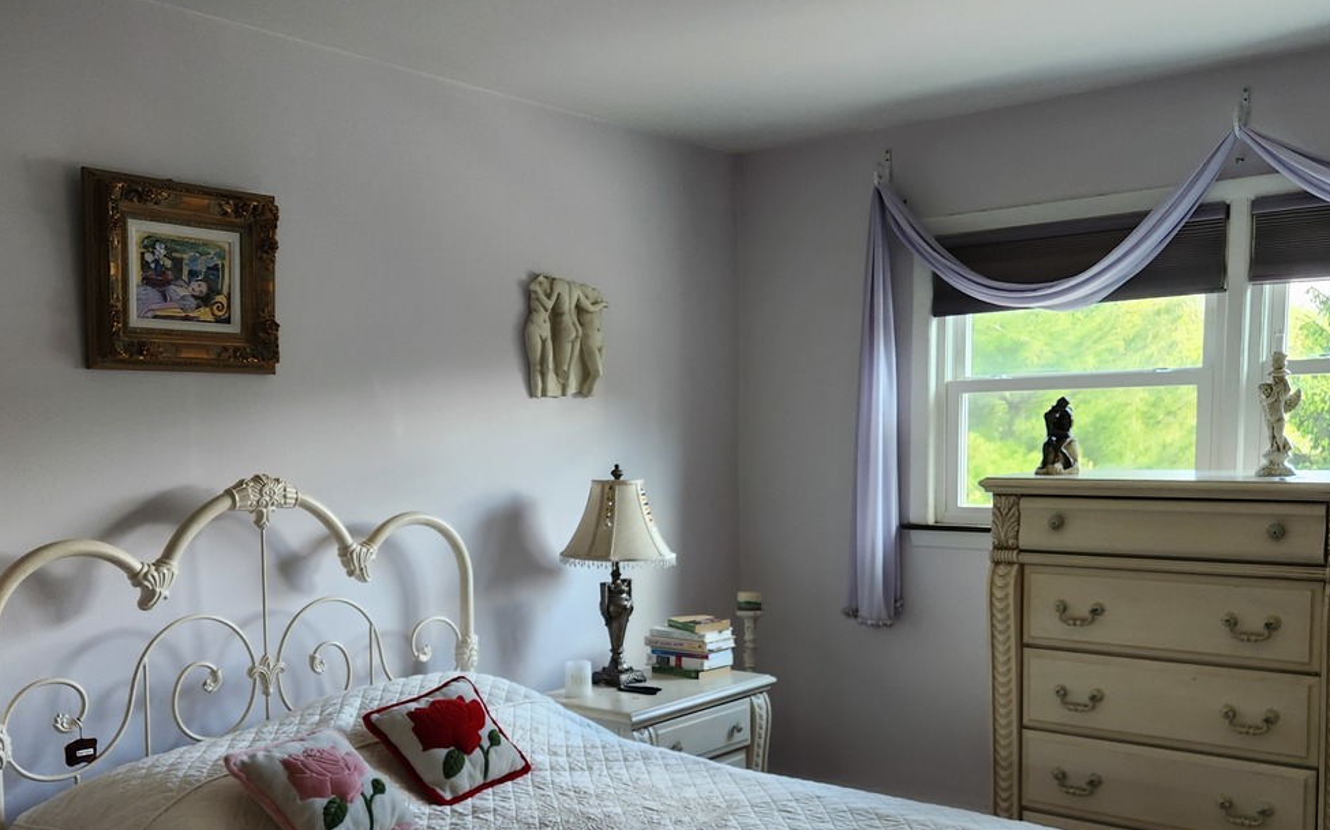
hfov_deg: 54.0
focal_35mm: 36
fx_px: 1305
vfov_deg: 34.8
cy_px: 591
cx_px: 652
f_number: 1.8
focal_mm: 5.4
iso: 160
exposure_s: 1/180
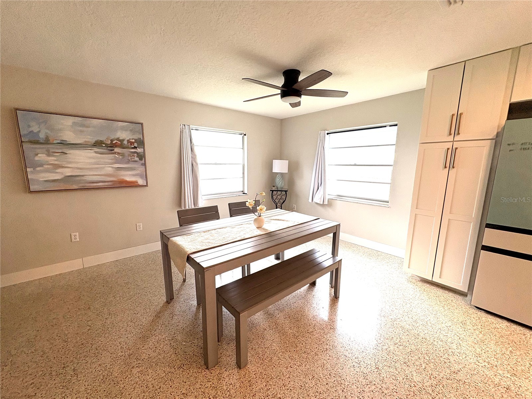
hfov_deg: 102.1
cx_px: 266
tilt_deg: -10.4
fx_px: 215
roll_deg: +1.3
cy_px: 200
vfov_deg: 85.7
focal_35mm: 14
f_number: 2.2
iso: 64
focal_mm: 2.22
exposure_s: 1/120
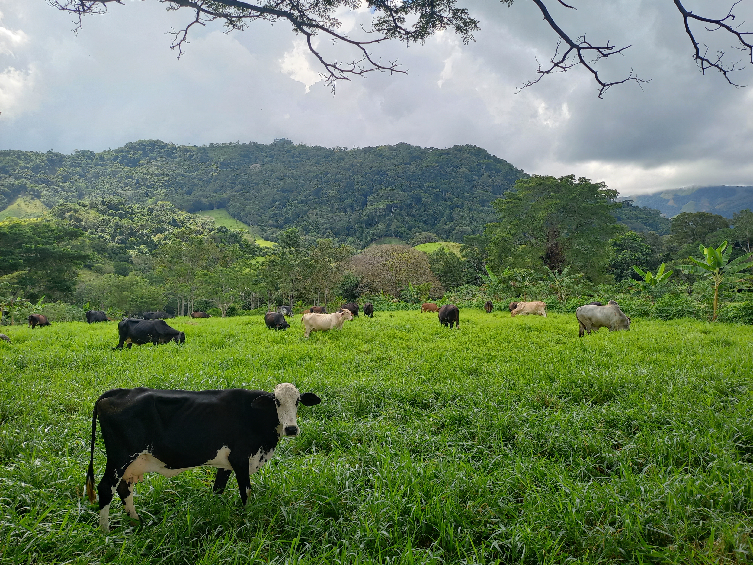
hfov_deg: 69.4
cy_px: 282
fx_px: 544
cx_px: 376
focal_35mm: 25
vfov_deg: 54.9
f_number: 1.8
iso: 50
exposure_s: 1/545
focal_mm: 4.65
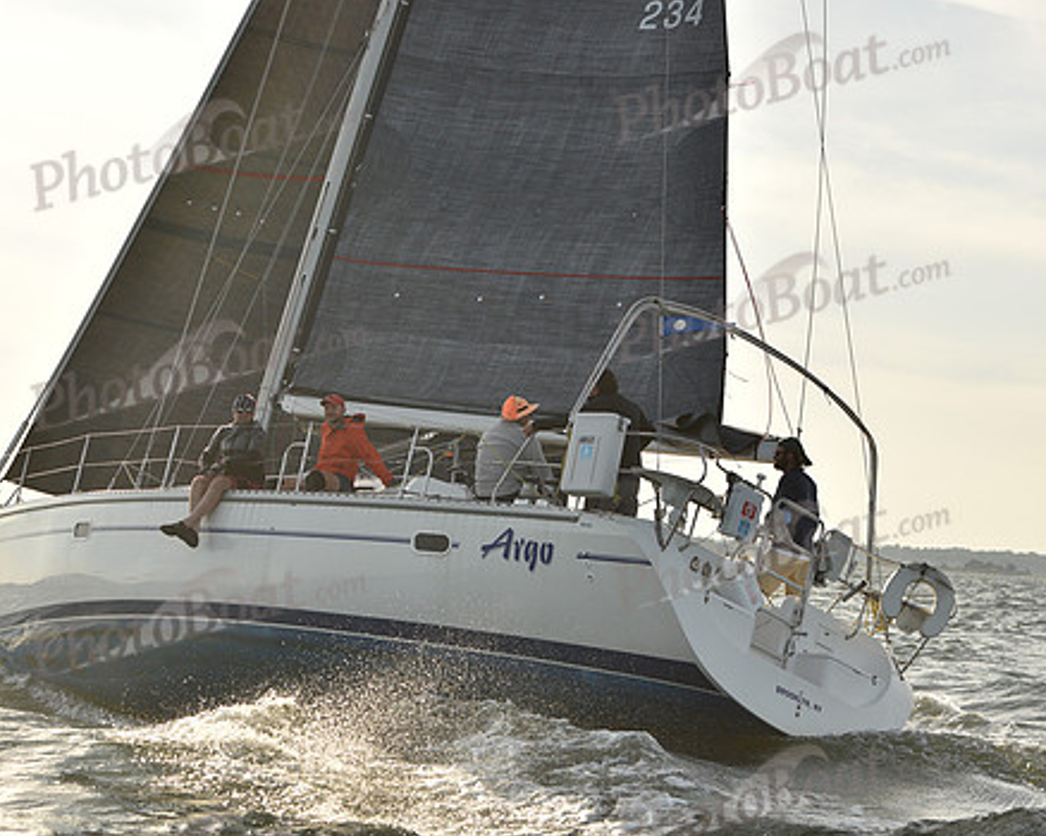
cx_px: 492
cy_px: 460
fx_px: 2692
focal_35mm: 87
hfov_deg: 22.0
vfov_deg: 17.6
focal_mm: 70
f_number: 5
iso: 250
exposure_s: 1/1600
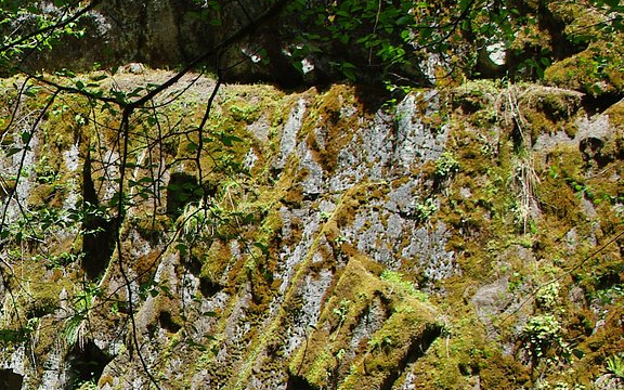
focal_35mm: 85
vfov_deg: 15.0
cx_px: -174
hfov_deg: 22.0
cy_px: 413
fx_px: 1446
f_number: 8
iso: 200
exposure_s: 1/200
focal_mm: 20
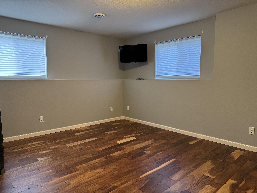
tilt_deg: -6.8
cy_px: 96
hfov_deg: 71.6
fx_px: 178
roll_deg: -0.2
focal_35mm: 24
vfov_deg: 56.8
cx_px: 128
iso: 250
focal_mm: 6.76
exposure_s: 1/60
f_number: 1.78
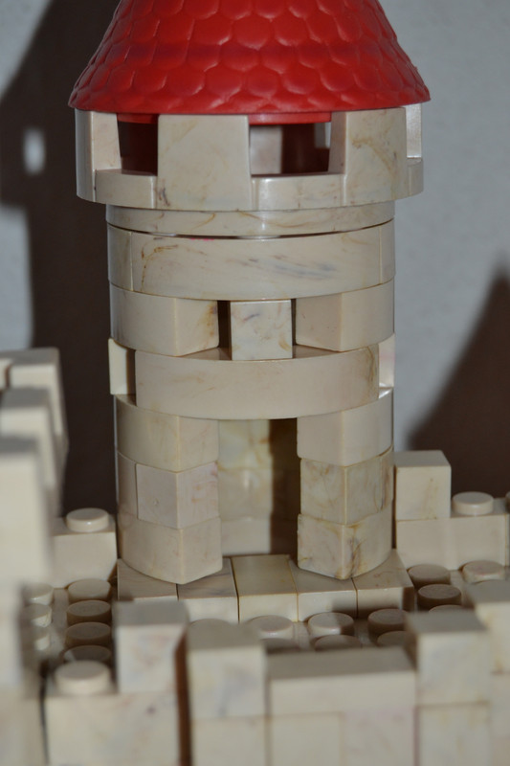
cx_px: 255
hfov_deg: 16.5
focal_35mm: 82
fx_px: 1754
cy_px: 383
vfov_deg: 24.6
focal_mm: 55
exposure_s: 1/60
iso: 560
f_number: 5.6
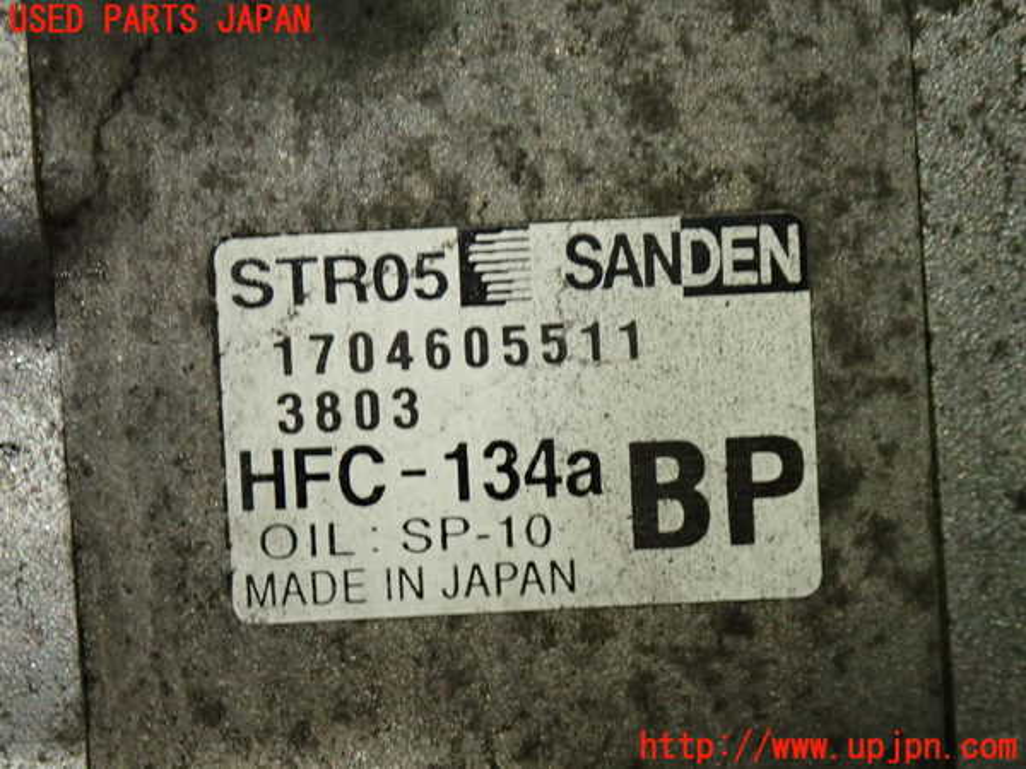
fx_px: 2608
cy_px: 384
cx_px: 513
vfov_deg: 16.8
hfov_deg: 22.3
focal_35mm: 88
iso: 500
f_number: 4.5
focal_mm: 15.66
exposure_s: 1/80
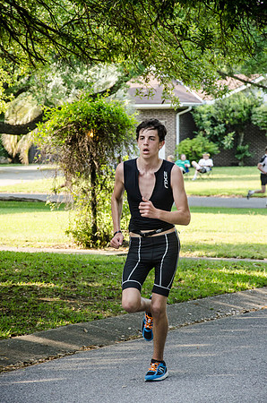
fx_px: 1760
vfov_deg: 13.1
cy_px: 202
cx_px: 134
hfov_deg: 8.7
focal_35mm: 158
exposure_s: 1/640
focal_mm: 105
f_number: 5.6
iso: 800
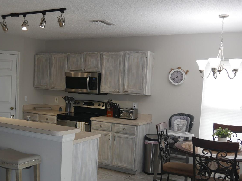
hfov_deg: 46.3
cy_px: 108
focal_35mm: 40
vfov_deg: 35.8
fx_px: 280
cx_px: 88
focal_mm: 14
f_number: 4
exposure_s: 1/60
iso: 200
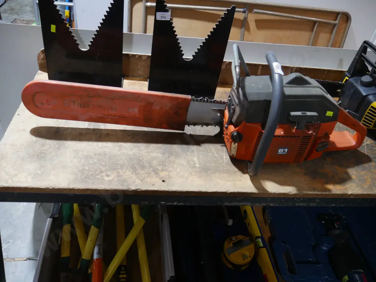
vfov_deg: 49.7
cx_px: 188
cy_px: 141
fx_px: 304
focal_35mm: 28
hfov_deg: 63.4
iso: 500
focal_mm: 14
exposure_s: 1/60
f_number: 3.5
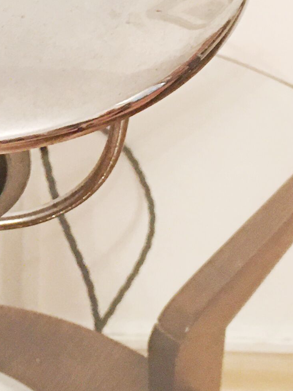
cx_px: -85
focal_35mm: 119
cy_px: 5
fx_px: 1343
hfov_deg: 12.1
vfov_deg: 16.2
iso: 100
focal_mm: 4.15
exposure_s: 1/10
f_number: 2.2
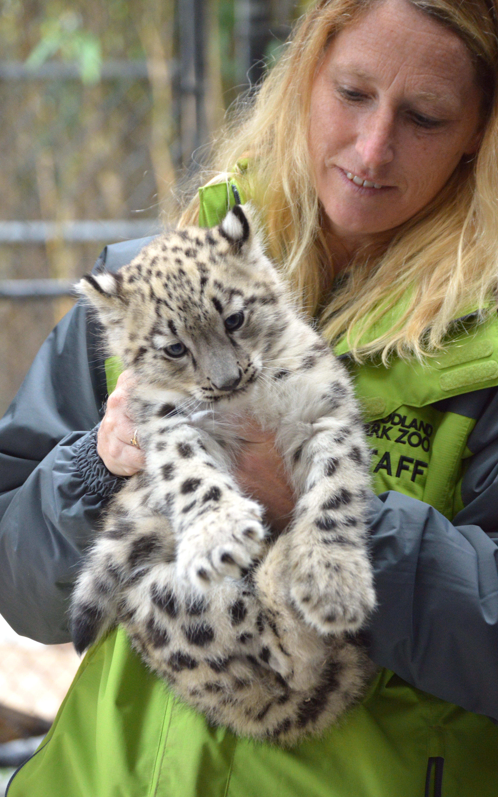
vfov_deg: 15.1
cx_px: 237
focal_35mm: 138
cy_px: 397
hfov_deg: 9.5
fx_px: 2997
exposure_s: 1/125
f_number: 4.5
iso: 1600
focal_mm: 90
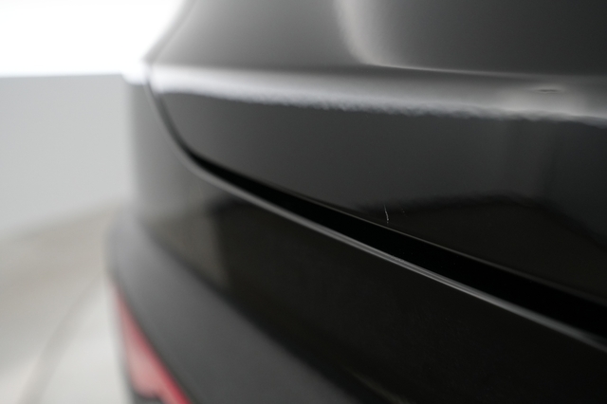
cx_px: 304
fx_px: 472
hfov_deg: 65.5
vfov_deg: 46.4
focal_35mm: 28
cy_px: 202
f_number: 4.5
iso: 2500
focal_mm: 28
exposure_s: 1/100
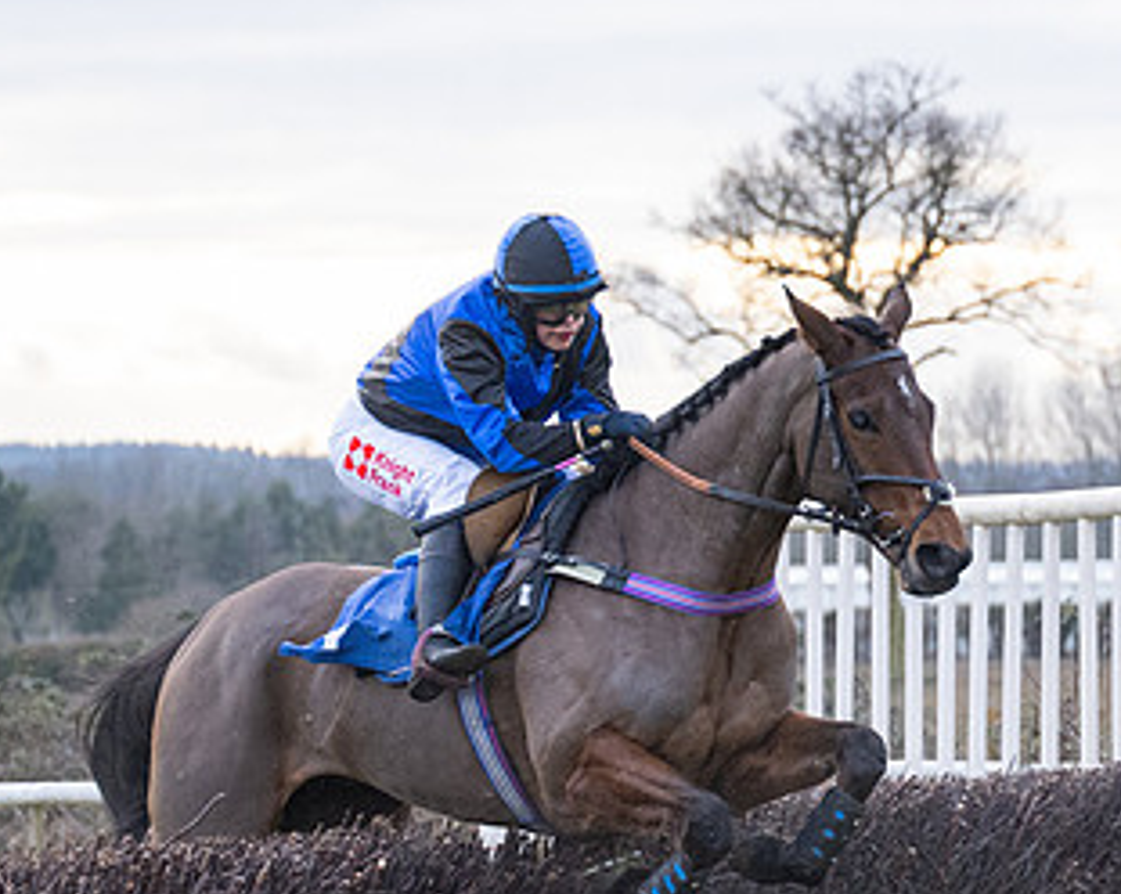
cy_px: 786
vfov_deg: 6.2
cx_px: 646
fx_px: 8185
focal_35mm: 247
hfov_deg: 7.8
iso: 800
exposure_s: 1/1250
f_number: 2.8
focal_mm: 70
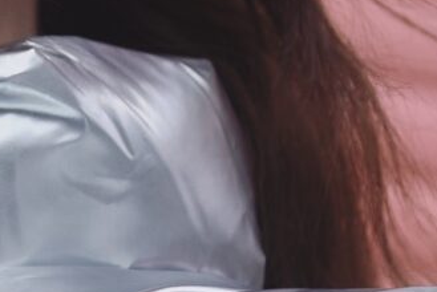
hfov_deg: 7.4
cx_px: -340
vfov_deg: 5.1
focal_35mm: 272
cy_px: 232
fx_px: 3305
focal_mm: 35
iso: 200
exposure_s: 1/320
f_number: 3.5
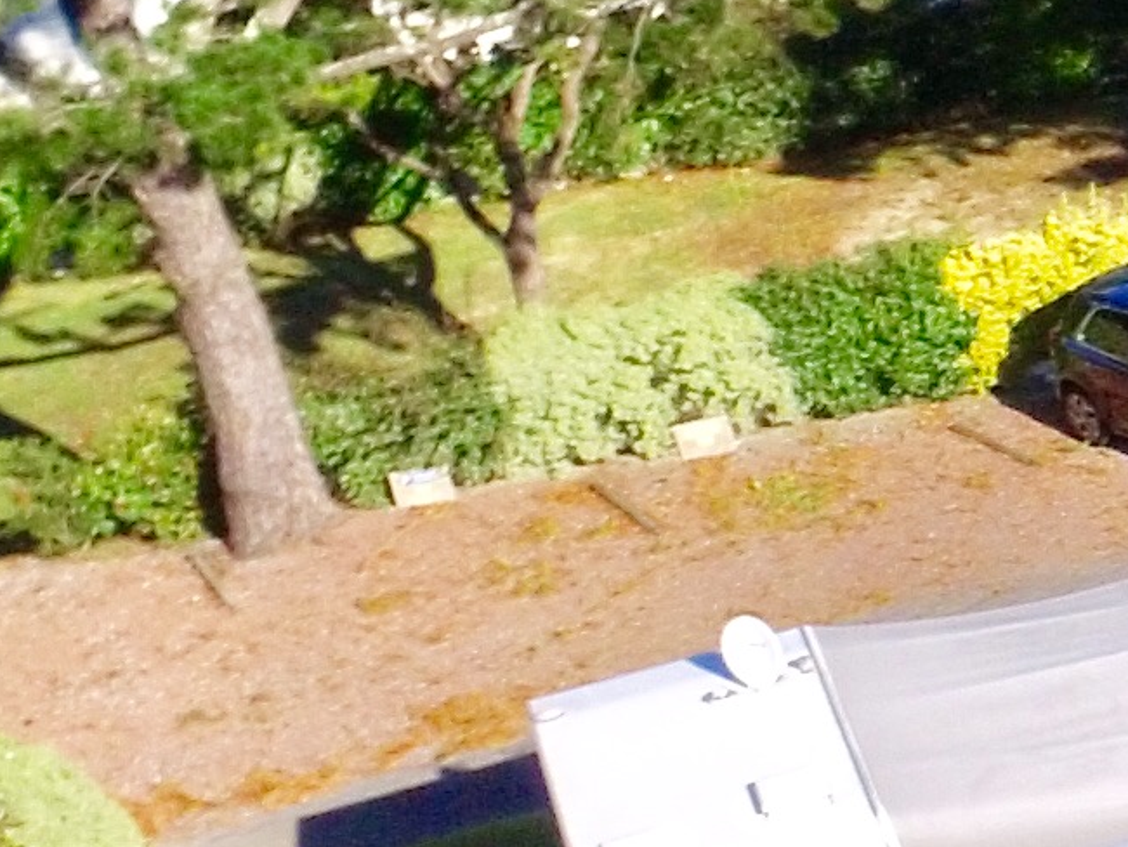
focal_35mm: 123
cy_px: 981
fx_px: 4010
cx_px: 3377
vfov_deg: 11.8
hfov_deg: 10.8
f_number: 2.8
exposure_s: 1/1105
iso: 100
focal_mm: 3.61
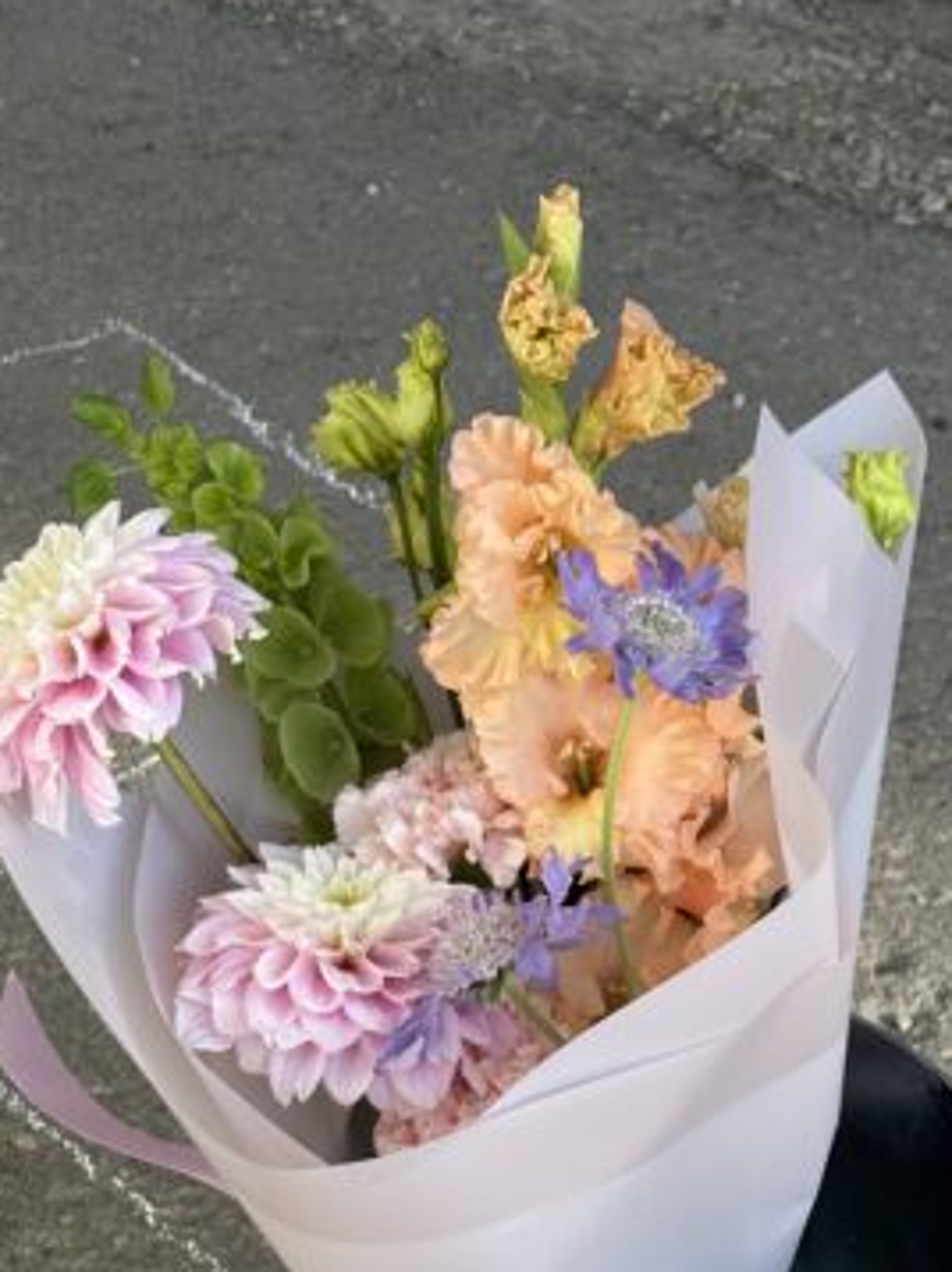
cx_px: 572
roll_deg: -4.8
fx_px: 3414
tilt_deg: -41.5
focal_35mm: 93
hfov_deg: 15.9
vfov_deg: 20.8
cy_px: 1048
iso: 32
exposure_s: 1/294
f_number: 1.6
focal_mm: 5.96
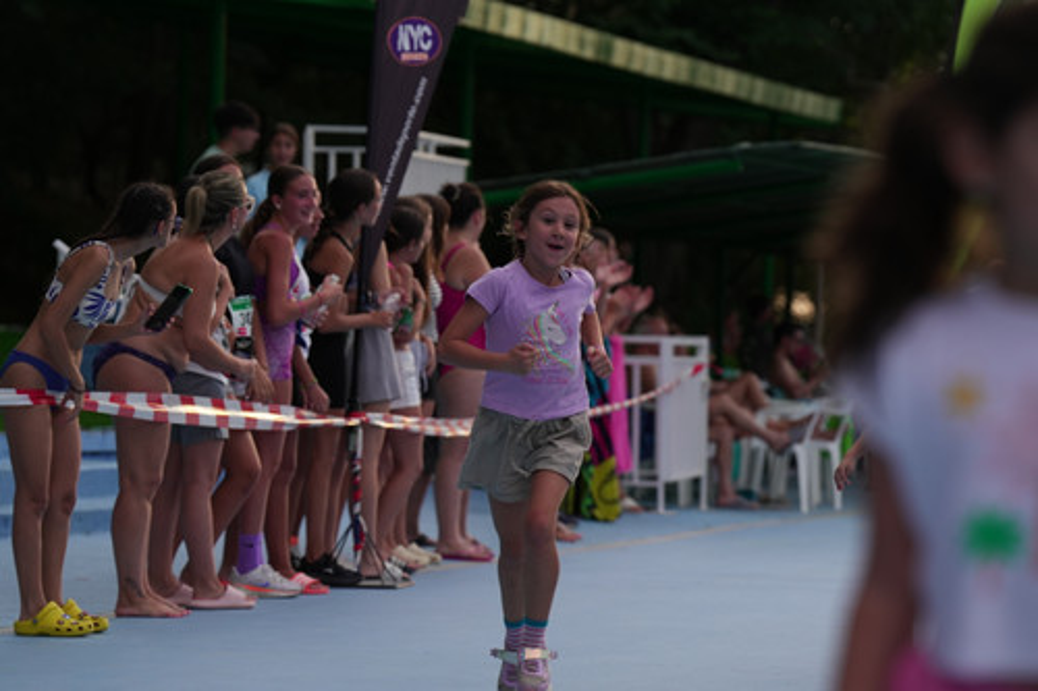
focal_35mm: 152
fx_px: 4381
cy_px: 346
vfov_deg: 9.0
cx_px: 519
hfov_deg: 13.5
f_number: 4.5
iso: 500
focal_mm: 152
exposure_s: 1/1250
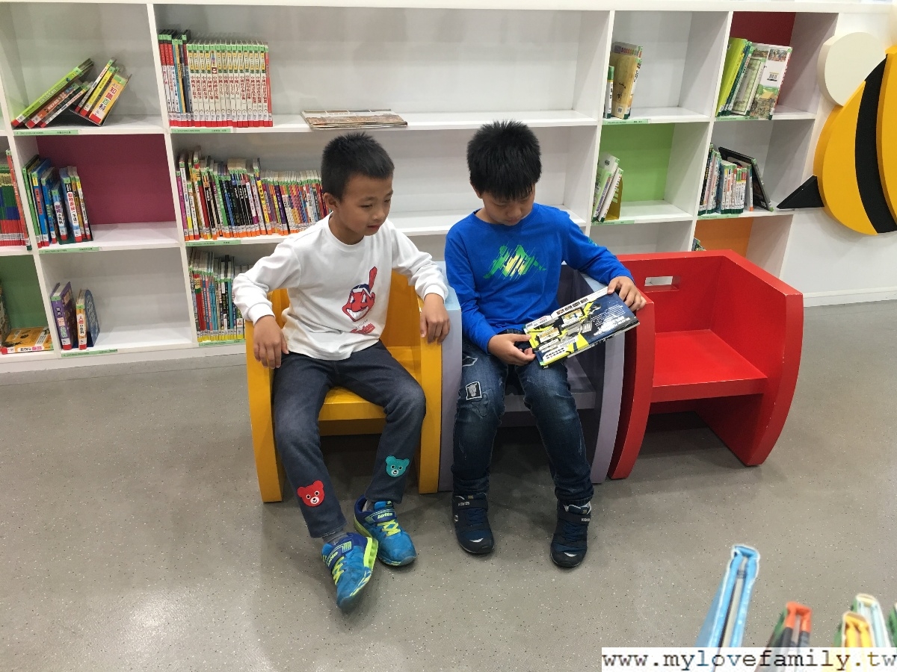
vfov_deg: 48.2
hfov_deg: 61.7
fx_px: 751
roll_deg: -1.3
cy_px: 336
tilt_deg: -24.2
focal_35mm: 29
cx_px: 448
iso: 100
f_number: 2.2
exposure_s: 1/30
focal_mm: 4.15
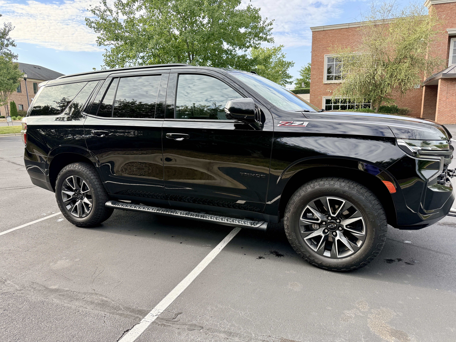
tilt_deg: -8.7
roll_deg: +1.0
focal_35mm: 24
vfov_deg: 56.8
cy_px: 171
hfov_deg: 71.6
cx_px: 228
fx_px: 316
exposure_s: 1/805
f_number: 1.78
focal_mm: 6.76
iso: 100
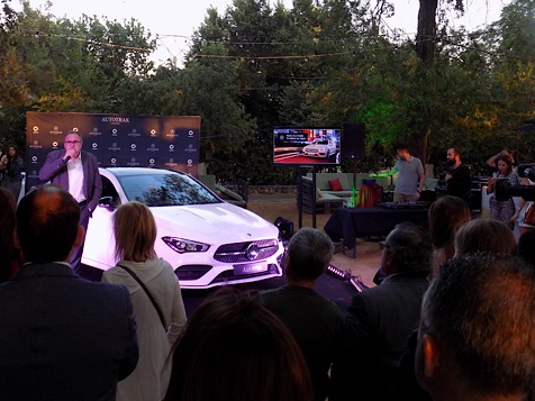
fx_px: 649
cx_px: 252
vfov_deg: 34.0
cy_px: 135
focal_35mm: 42
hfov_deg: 44.8
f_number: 3.3
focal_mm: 5.3
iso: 80
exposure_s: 1/30
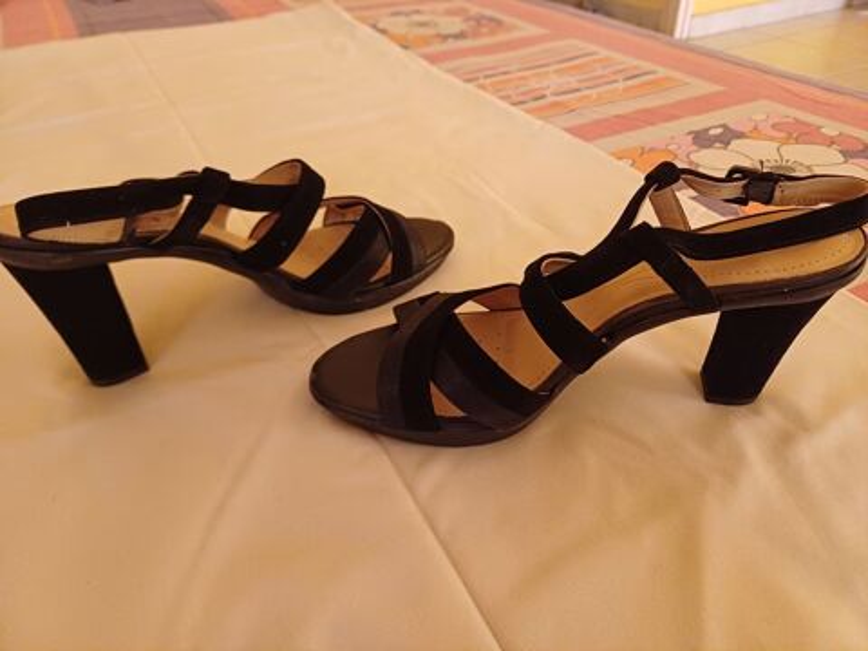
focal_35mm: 25
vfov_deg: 54.9
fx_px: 627
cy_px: 326
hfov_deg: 69.4
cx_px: 434
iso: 400
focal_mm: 4.65
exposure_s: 1/25
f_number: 1.8
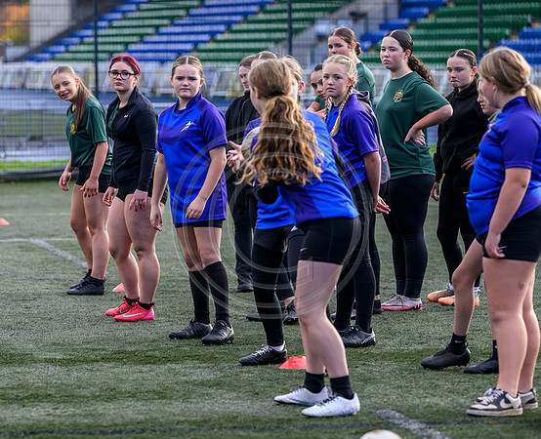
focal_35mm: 201
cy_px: 204
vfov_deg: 7.8
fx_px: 3232
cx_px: 188
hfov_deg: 9.6
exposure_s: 1/1000
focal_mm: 165
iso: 1600
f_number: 4.5
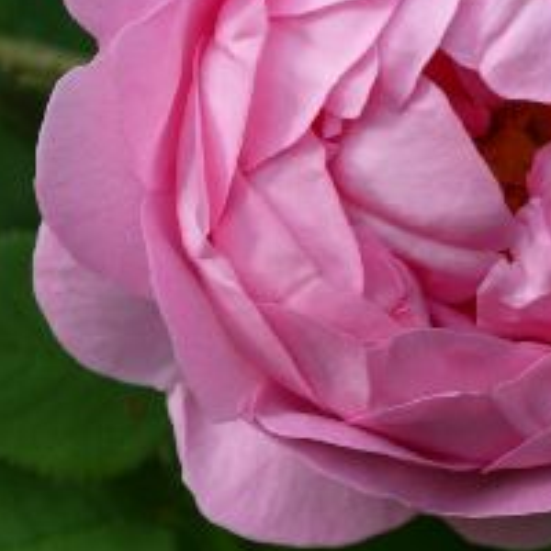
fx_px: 4178
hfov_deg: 7.5
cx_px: 477
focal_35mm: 232
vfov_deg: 7.5
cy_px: 226
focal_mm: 41
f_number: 5.5
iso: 100
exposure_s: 1/100
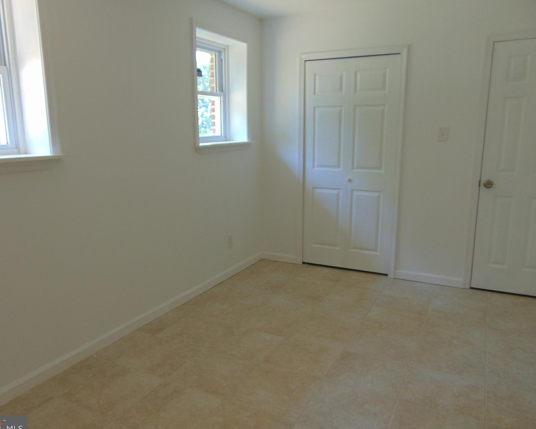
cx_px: 252
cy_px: 217
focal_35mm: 27
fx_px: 428
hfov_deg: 64.0
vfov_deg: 53.2
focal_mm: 4.5
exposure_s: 1/30
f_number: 3
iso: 100
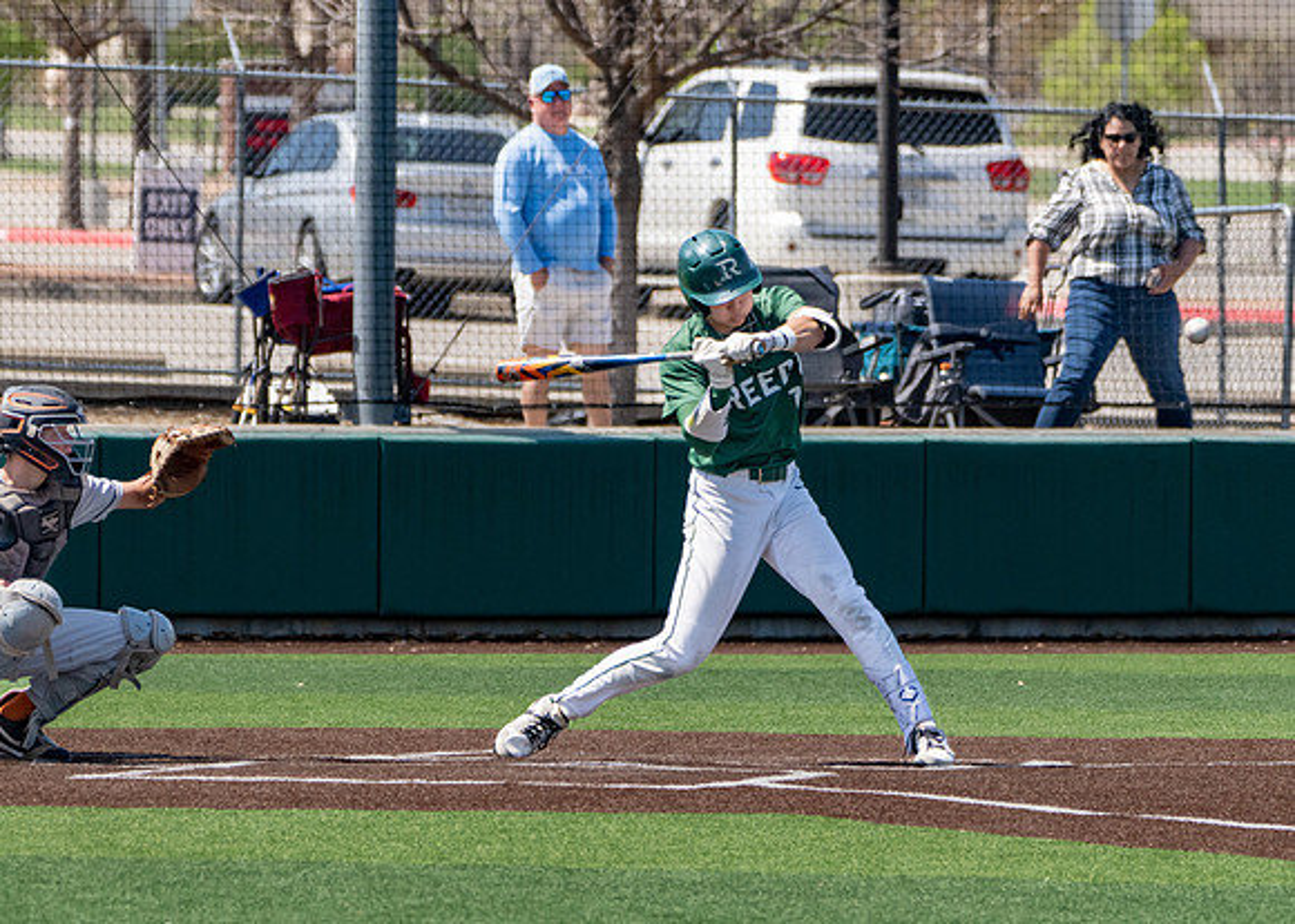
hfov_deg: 5.3
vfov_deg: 3.8
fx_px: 13952
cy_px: 412
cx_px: 610
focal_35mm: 379
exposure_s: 1/2500
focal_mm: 265
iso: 800
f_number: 8
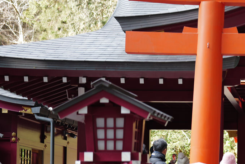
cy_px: 158
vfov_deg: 10.6
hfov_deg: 15.1
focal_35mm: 129
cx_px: 331
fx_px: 878
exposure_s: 1/100
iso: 100
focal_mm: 43
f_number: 2.5
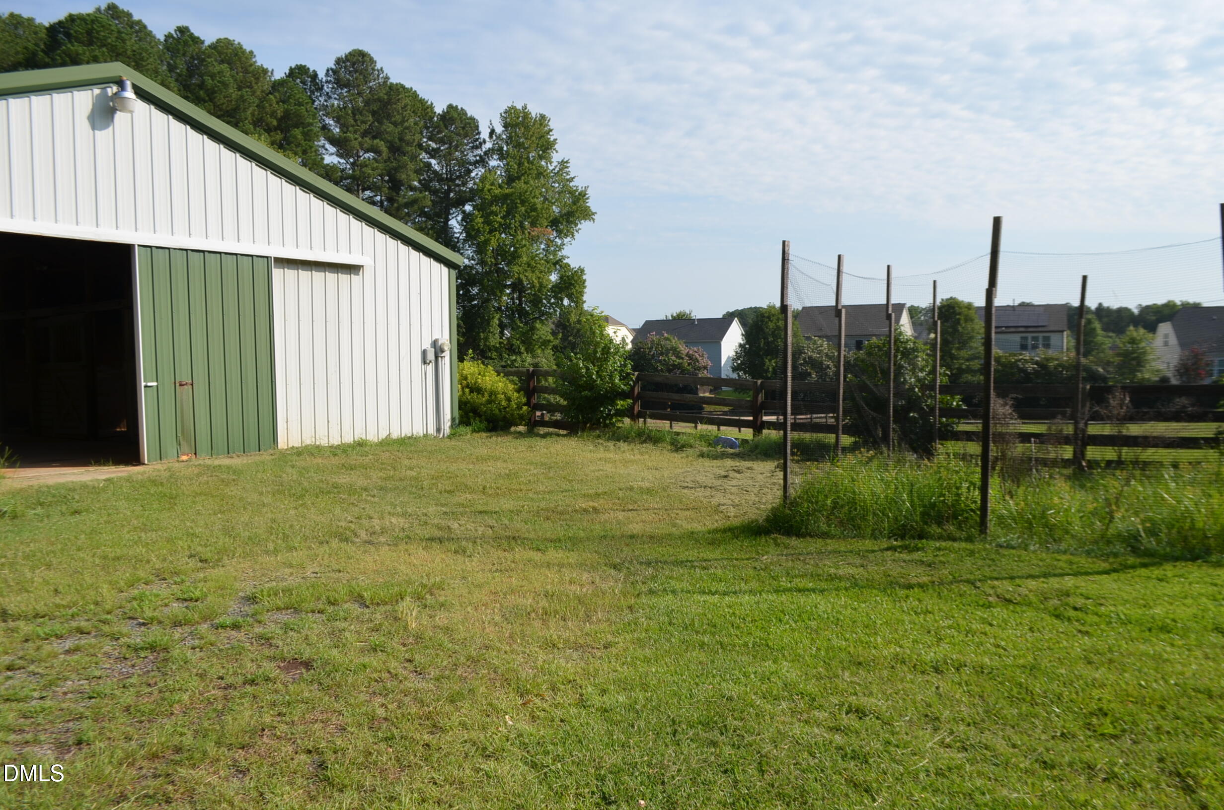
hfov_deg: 67.5
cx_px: 612
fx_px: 916
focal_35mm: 27
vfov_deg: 47.7
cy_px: 405
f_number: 8
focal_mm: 18
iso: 110
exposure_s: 1/250
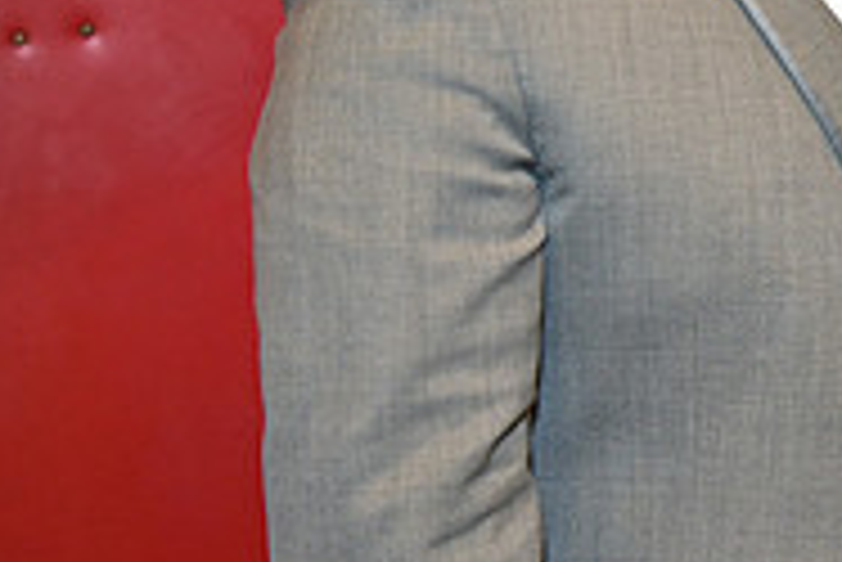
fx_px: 2317
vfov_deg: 13.7
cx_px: 968
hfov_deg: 19.6
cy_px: 16
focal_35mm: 99
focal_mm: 32
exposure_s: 1/125
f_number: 2.8
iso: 2000
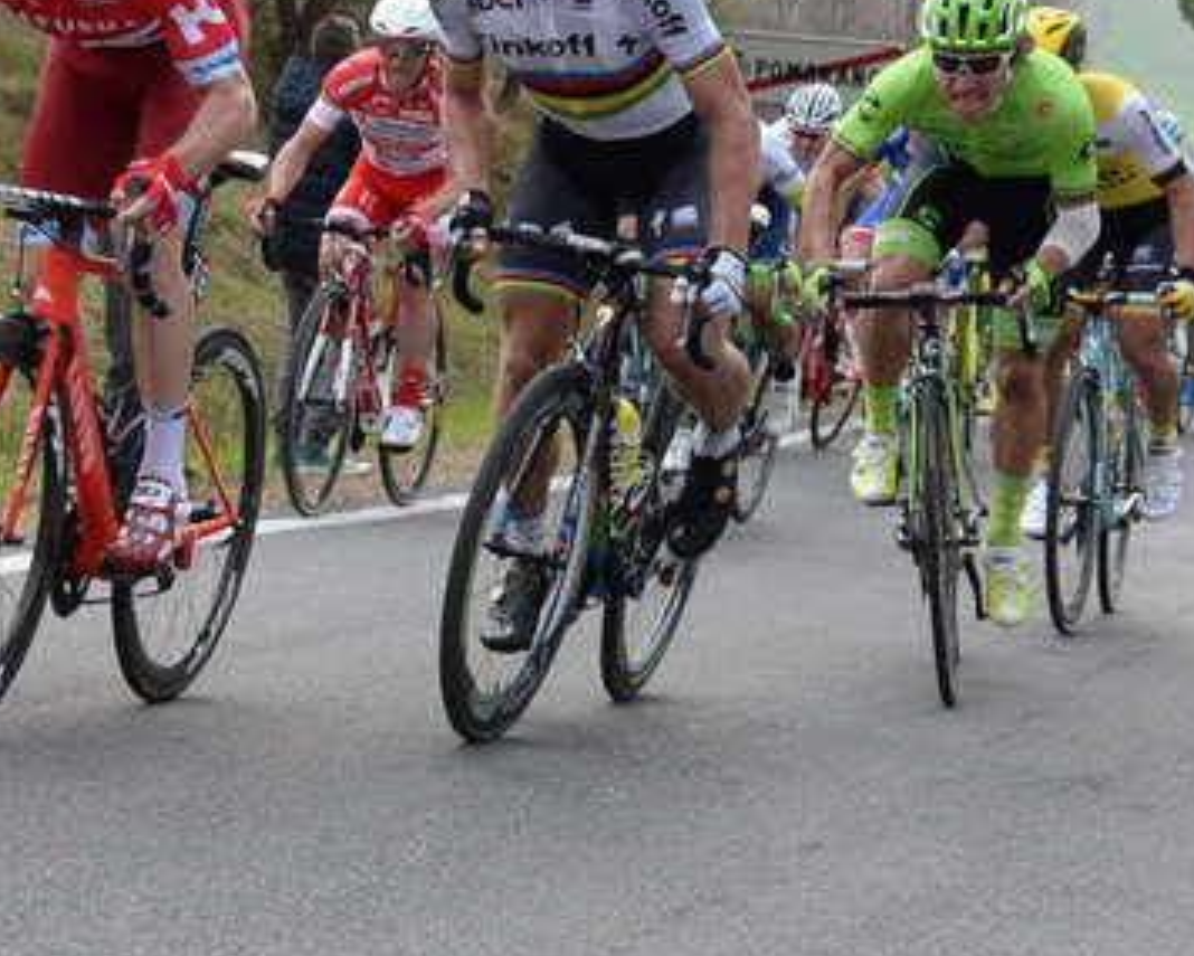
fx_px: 4242
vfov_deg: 12.8
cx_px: -513
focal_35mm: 120
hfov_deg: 15.0
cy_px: 107
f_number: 5
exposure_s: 1/1000
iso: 1000
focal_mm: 38
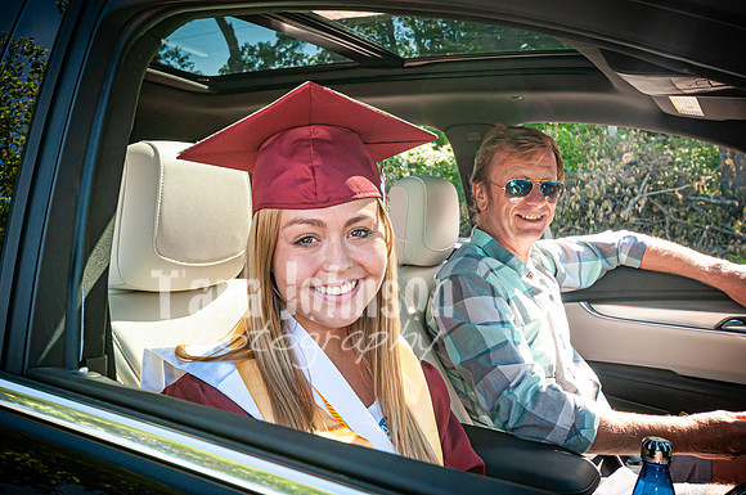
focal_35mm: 36
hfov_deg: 53.2
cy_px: 248
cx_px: 373
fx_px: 745
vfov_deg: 36.8
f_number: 6.3
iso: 200
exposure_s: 1/160
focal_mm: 24
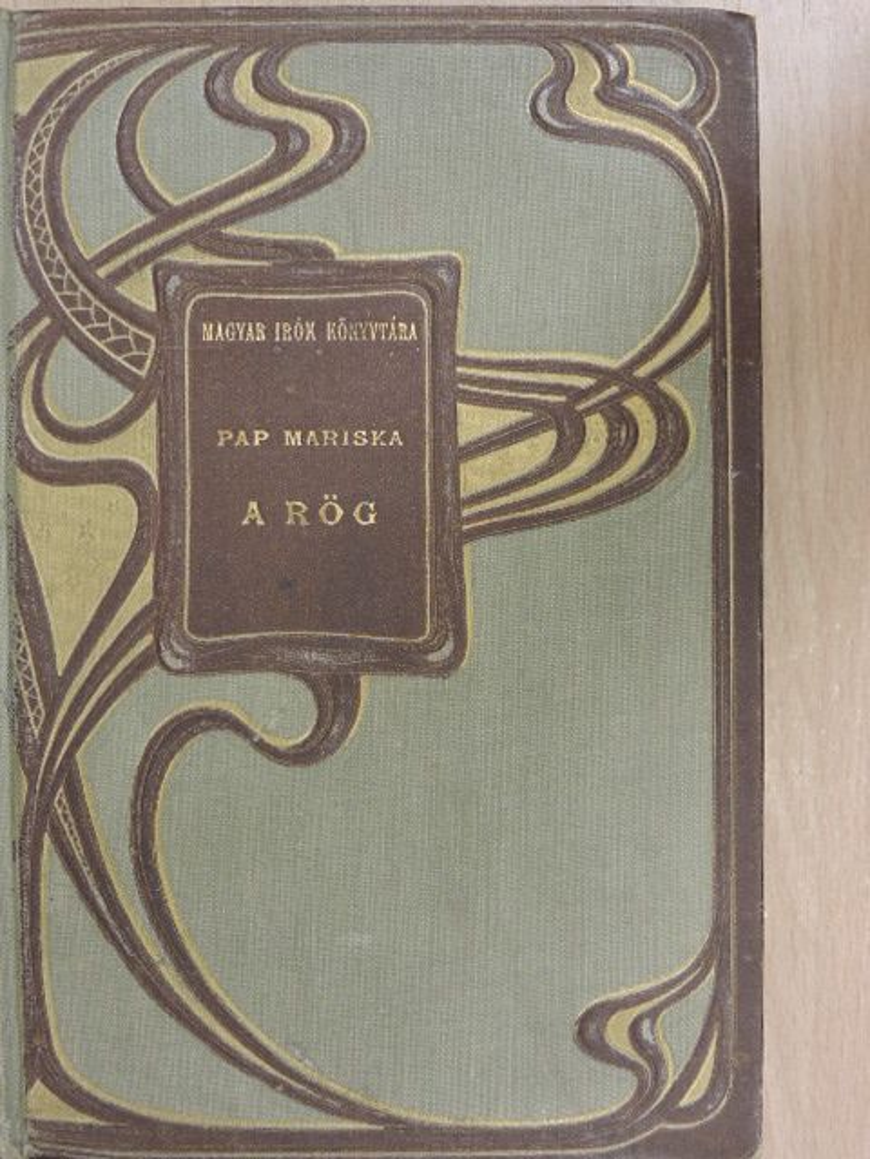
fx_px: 1843
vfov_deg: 34.9
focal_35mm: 55
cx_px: 435
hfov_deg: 26.6
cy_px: 580
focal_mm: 9.9
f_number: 4
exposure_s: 1/13
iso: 400
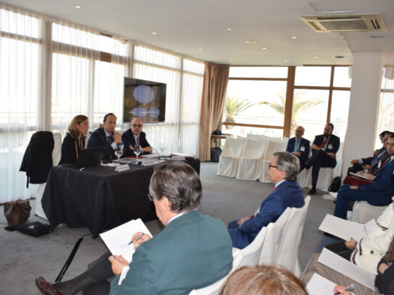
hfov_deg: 60.0
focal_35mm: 30
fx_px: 341
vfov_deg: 46.8
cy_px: 148
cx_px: 191
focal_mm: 18
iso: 500
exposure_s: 1/125
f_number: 5.6
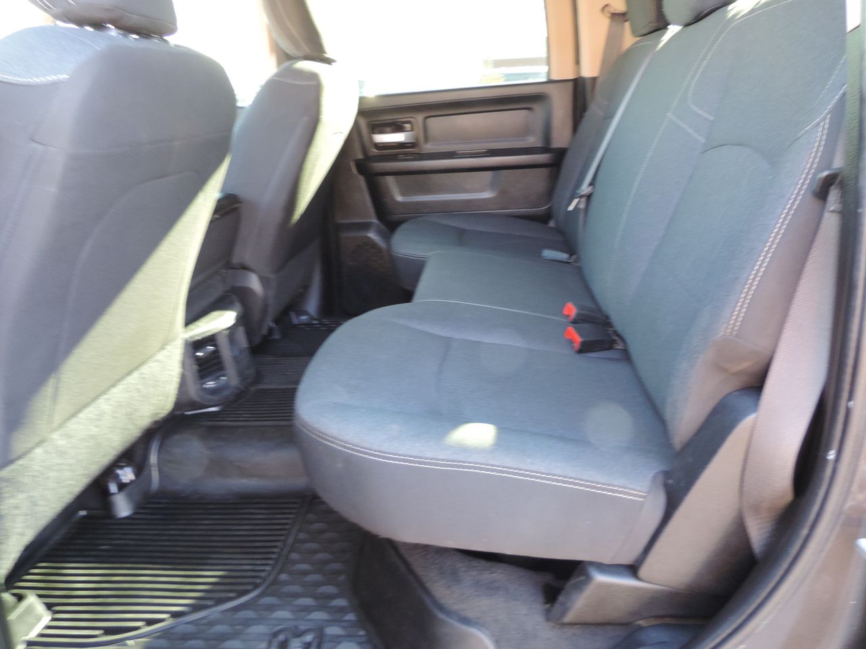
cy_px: 324
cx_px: 433
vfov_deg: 49.7
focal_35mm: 28
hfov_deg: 63.4
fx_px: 700
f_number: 3.1
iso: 400
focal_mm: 4.9
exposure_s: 1/25
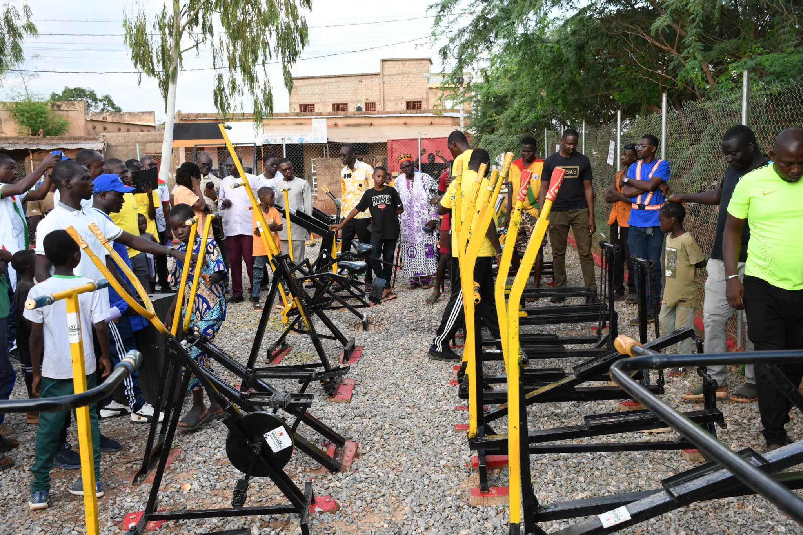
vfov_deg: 33.4
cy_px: 268
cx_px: 402
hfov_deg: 48.5
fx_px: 892
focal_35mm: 40
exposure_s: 1/160
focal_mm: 27
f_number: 6.3
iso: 200
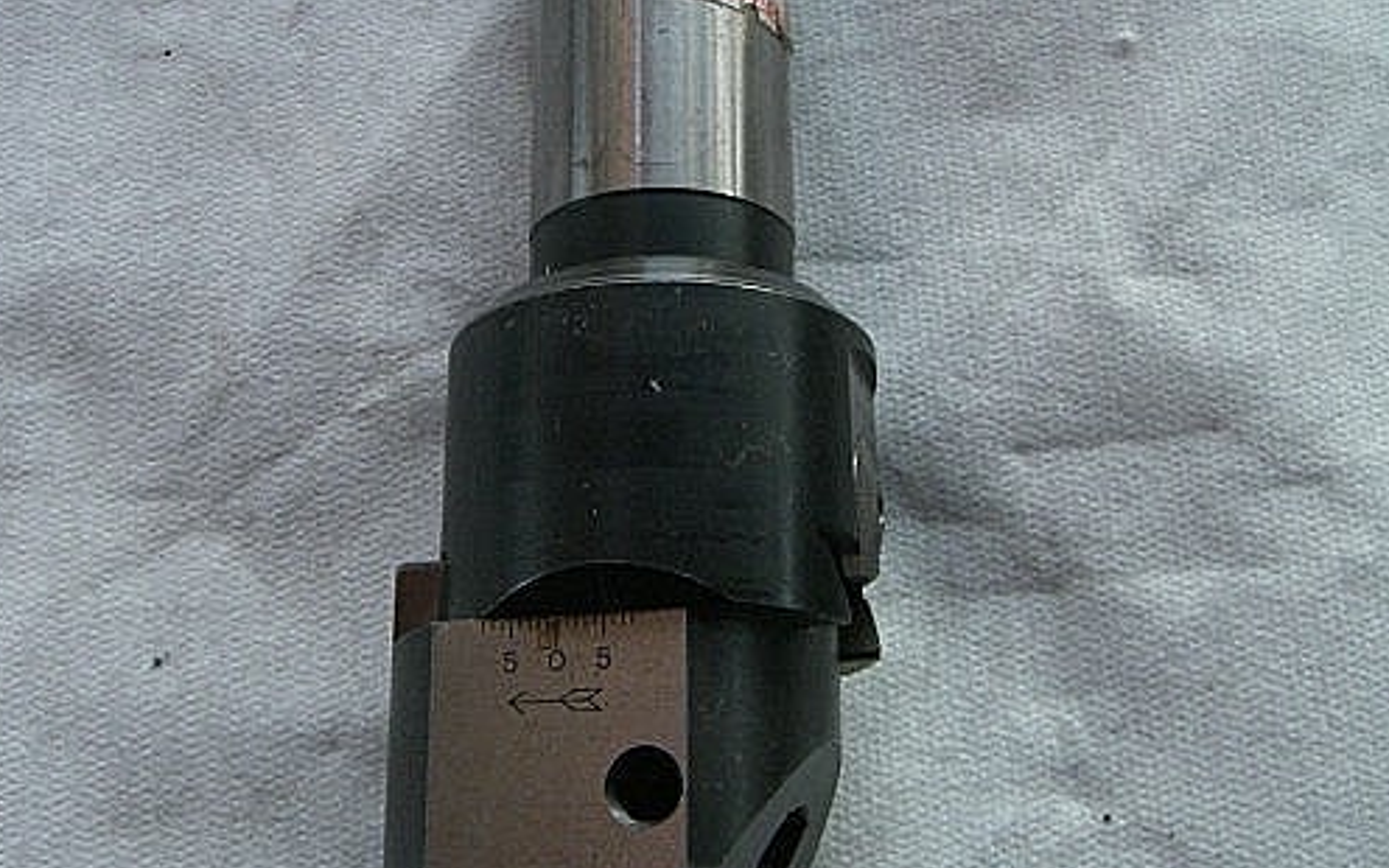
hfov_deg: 38.8
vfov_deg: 24.8
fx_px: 1968
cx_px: 630
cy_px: 330
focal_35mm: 52
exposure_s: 1/60
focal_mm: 6.2
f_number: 2.7
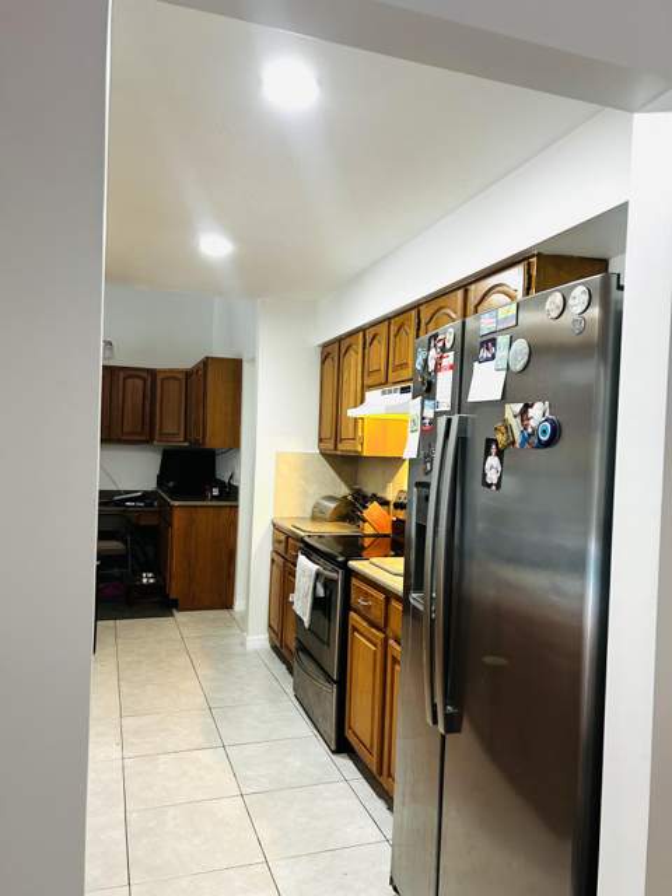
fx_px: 673
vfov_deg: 67.3
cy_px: 448
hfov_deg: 53.1
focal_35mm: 26
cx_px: 336
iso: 160
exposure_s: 1/60
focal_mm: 5.7
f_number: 1.5
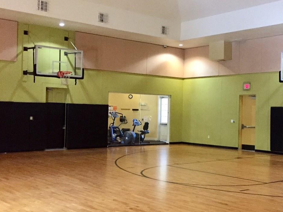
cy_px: 108
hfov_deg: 38.5
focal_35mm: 49
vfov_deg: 29.7
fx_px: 401
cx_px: 187
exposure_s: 1/15
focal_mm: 4.15
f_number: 2.2
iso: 320
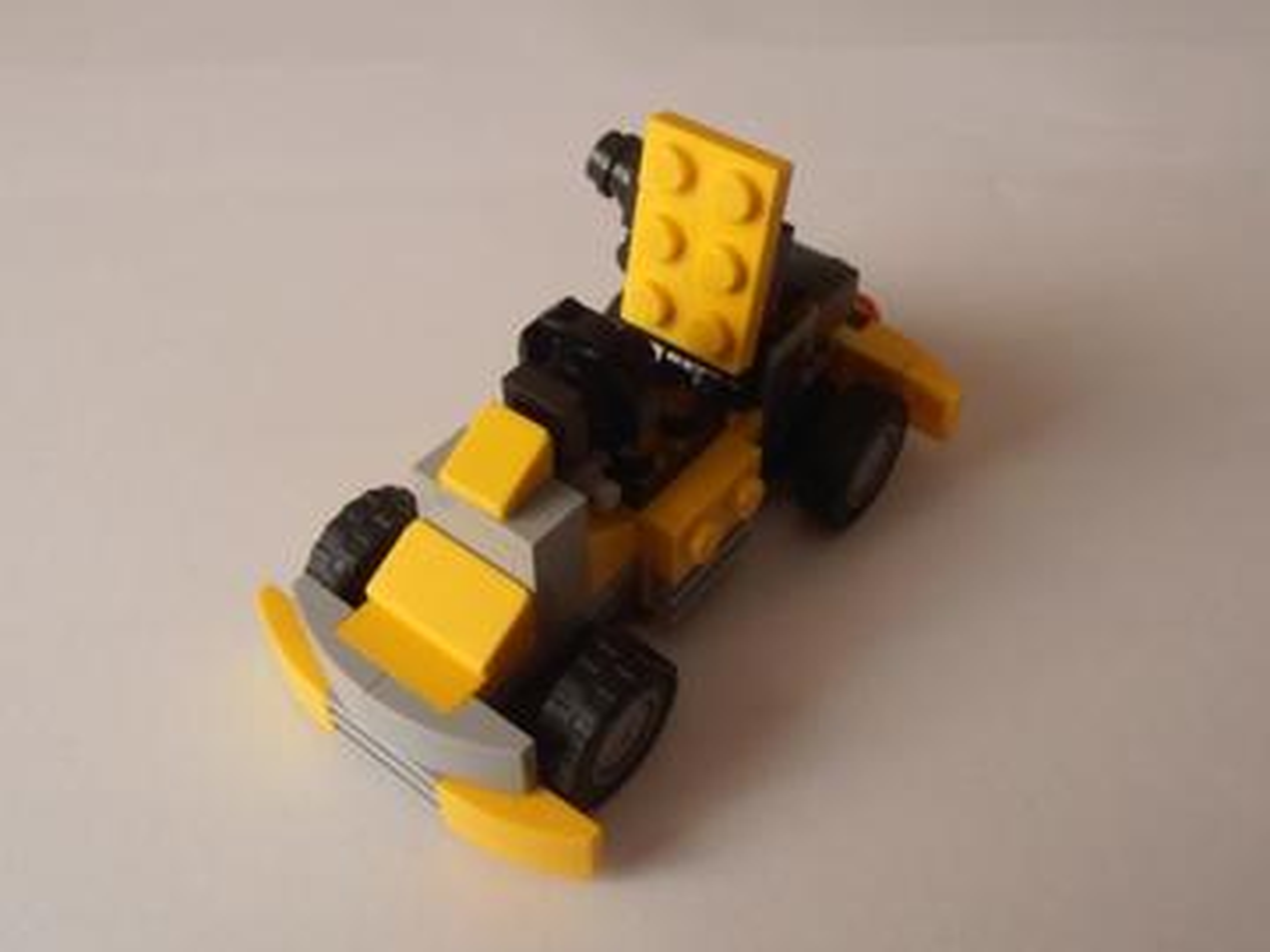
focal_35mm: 37
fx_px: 1357
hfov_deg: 50.1
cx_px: 635
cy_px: 476
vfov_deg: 38.7
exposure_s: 1/25
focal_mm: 6.61
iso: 125
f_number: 3.9
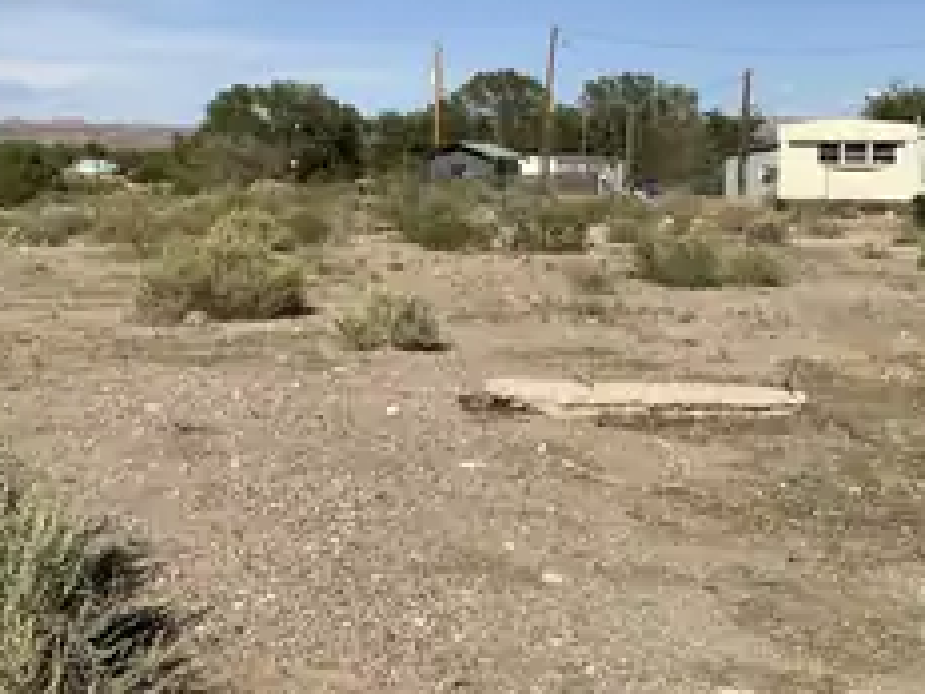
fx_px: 1336
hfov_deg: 38.2
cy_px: 267
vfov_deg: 29.0
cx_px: 466
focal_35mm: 50
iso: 20
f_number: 1.8
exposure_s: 1/3322
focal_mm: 3
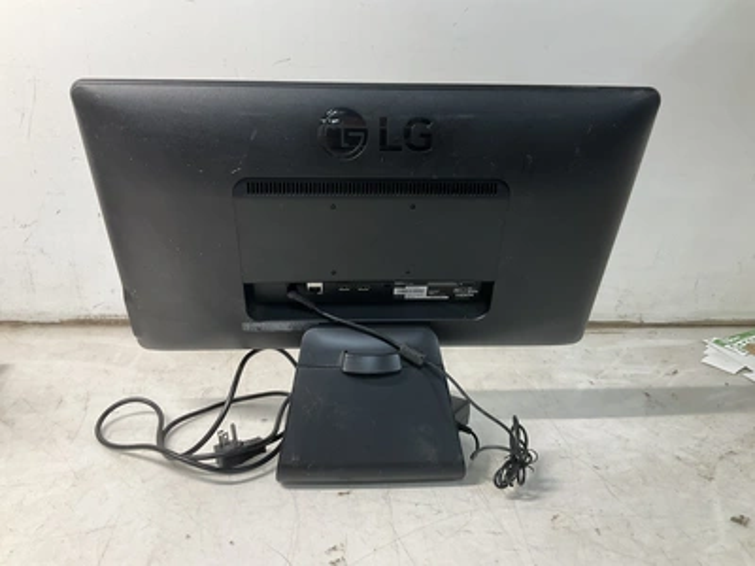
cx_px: 378
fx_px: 633
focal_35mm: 29
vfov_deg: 48.2
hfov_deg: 61.7
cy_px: 283
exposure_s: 1/60
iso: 80
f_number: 1.8
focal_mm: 3
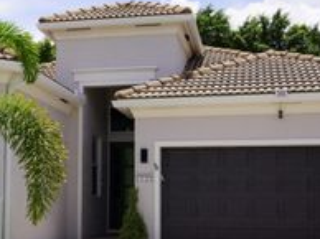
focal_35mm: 67
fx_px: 619
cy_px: 144
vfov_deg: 21.8
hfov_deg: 28.4
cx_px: 68
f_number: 10
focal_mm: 27
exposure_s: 1/200
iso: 100
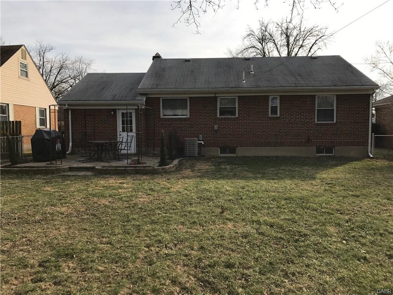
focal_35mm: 28
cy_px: 148
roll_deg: +0.9
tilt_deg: -4.8
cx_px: 196
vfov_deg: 49.7
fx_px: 318
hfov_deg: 63.4
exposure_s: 1/2457
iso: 20
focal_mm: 3.99
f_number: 1.8
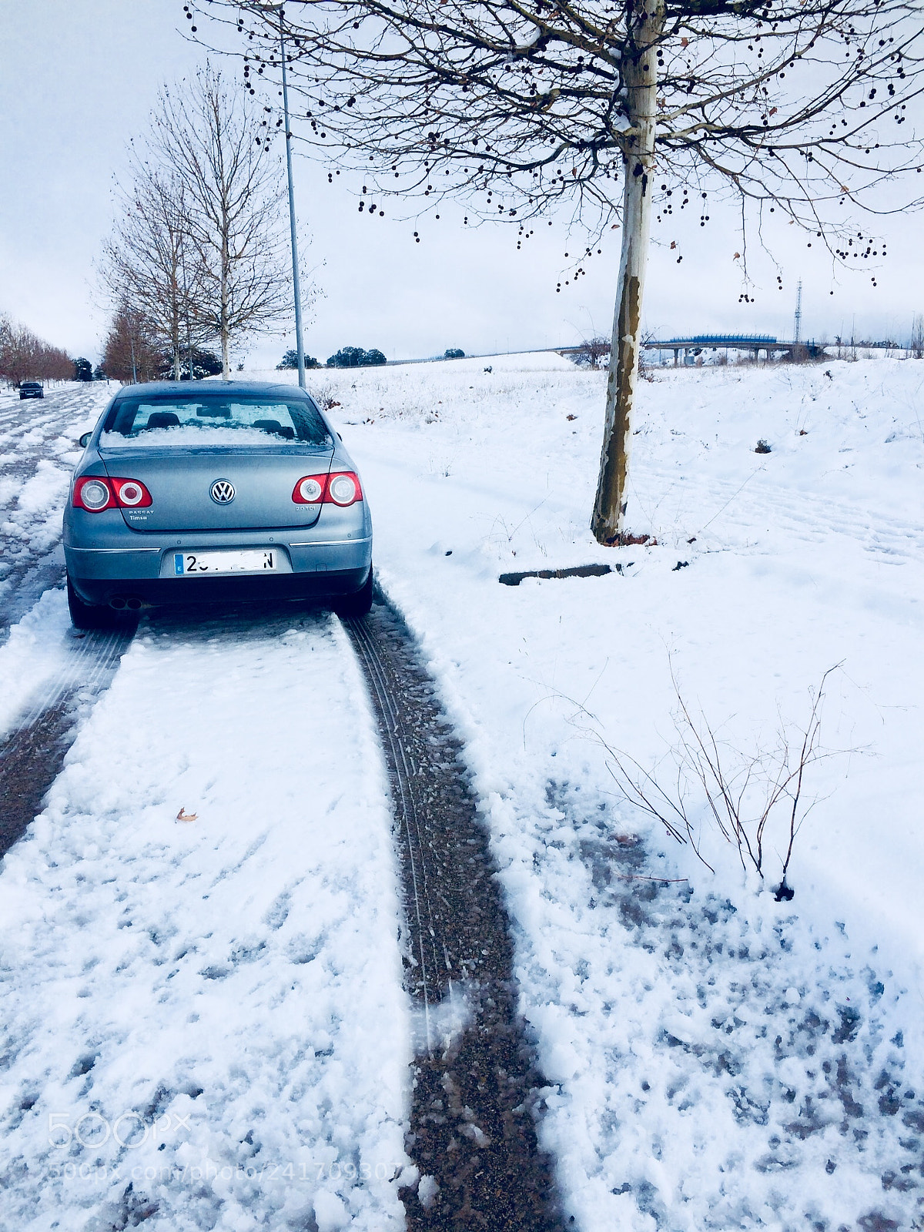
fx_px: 1032
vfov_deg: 61.7
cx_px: 462
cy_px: 616
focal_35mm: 29
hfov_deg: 48.2
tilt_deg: -19.8
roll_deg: +3.6
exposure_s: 1/3425
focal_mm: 4.15
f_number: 2.2
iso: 32
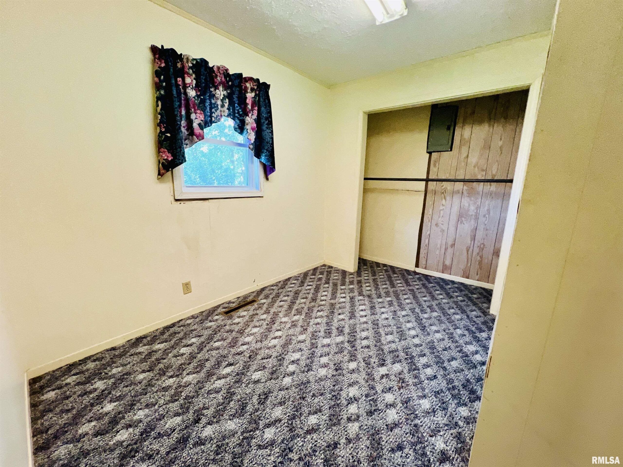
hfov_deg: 106.2
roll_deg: -2.4
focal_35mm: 13
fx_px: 234
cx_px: 312
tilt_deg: -12.7
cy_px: 234
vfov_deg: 89.9
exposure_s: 1/60
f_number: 1.8
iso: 160
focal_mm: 1.57
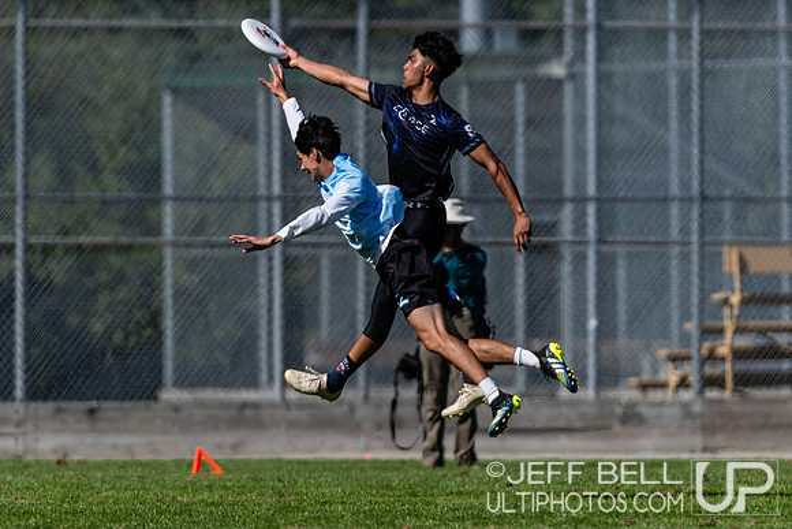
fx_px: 19503
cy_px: 171
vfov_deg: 1.6
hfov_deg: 2.3
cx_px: 442
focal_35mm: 886
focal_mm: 400
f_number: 4
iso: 100
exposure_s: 1/1600
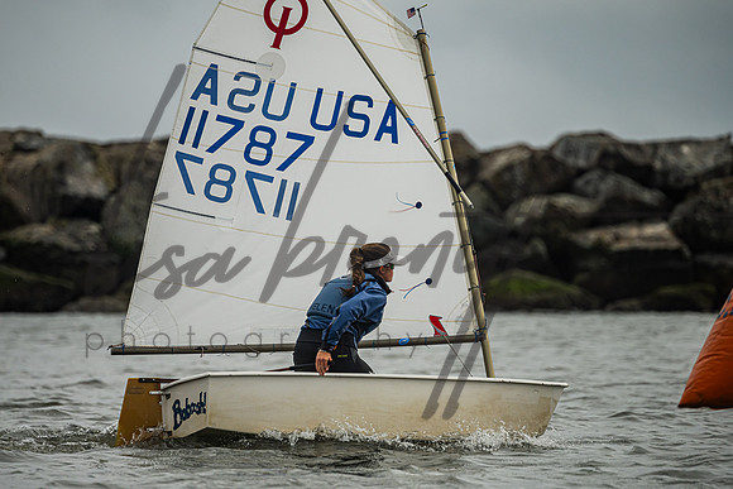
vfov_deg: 3.0
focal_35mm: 454
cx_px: 323
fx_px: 9243
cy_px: 241
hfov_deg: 4.5
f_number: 5.6
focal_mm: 400
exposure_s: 1/5000
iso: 320
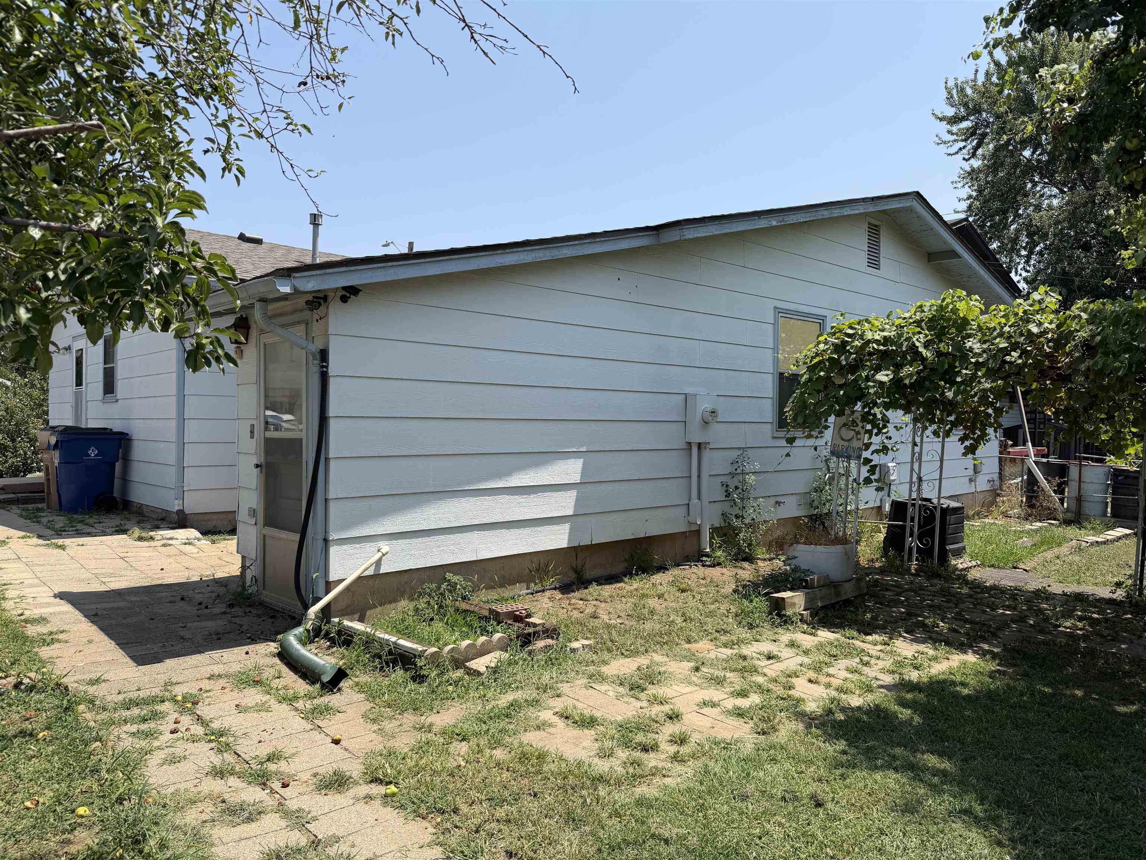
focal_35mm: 24
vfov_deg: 56.8
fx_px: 795
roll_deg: -0.3
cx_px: 573
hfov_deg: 71.6
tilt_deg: -1.7
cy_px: 430
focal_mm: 6.76
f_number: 1.78
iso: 80
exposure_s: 1/4167
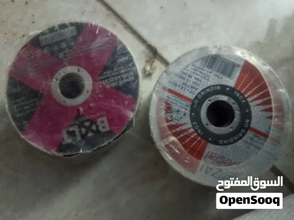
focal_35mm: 24
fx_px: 204
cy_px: 110
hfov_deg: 71.6
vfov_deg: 56.8
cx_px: 147
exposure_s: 1/16.7
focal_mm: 5.24
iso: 6037
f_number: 1.7
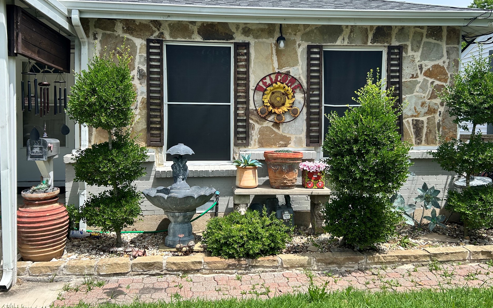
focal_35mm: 30
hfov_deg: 62.9
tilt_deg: -0.9
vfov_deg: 41.7
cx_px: 248
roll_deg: +0.1
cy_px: 132
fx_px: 403
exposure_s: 1/2571
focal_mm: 5.7
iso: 50
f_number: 1.5
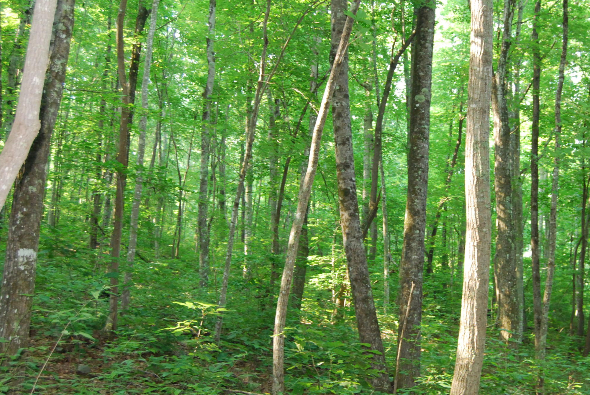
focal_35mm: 54
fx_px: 886
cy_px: 195
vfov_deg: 25.1
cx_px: 427
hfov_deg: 36.2
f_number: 4
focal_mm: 24
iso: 1000
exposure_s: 1/60
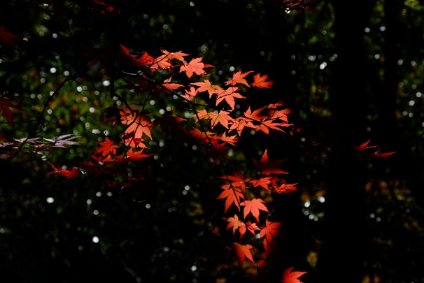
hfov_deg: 35.0
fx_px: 672
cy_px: 142
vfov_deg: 23.8
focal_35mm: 57
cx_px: 220
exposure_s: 1/2000
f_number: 5.6
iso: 400
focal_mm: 35.8
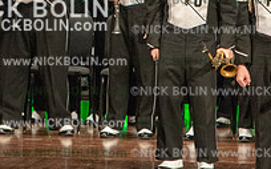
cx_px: 24
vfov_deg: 2.1
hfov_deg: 3.5
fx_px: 4493
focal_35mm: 609
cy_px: -32
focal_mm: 210
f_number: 5.6
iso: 8000
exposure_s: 1/320
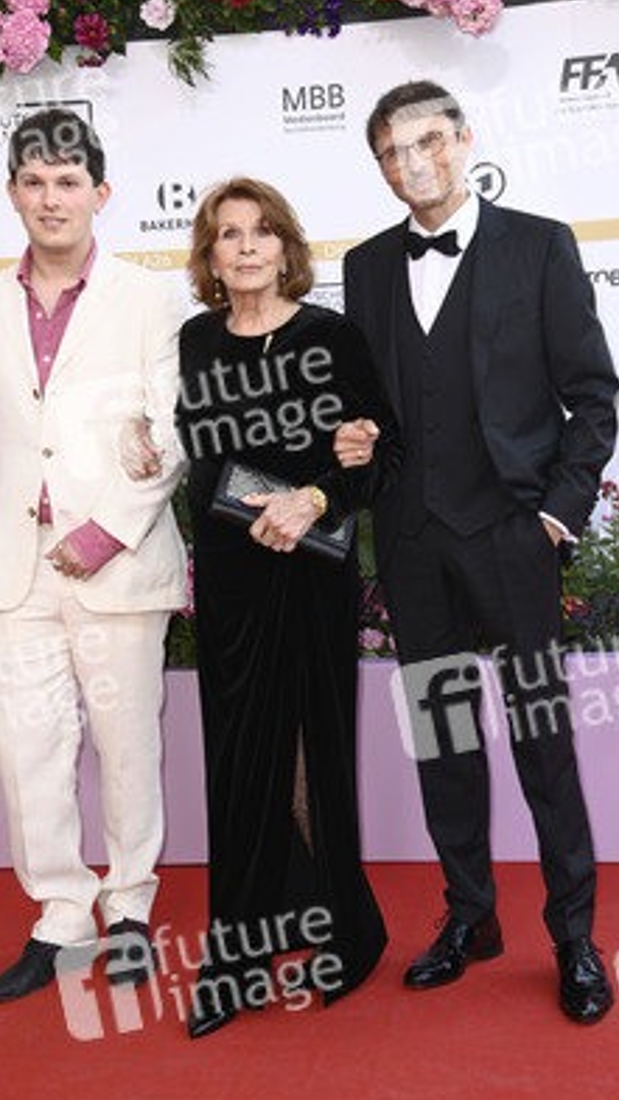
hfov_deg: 18.3
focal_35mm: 66
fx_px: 1926
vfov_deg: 31.9
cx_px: 280
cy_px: 554
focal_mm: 62
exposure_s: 1/250
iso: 500
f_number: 6.3
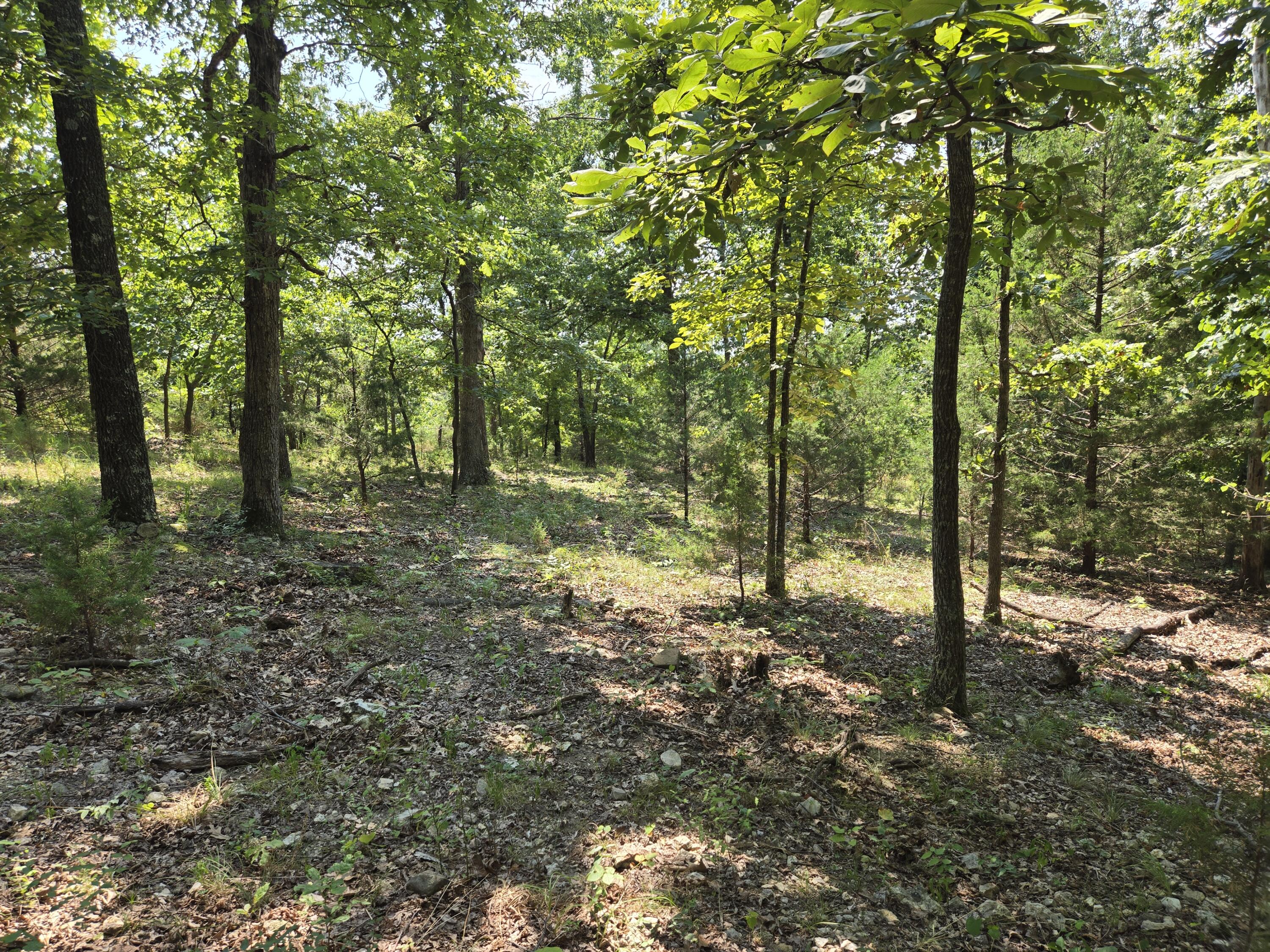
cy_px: 476
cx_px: 635
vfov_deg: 58.9
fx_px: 844
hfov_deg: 73.9
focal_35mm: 23
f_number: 1.8
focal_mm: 5.4
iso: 25
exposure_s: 1/285
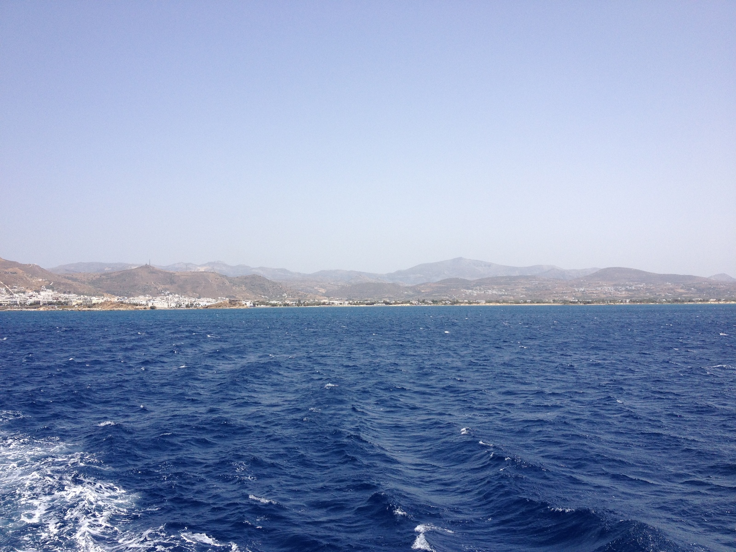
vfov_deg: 40.7
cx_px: 368
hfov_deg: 52.6
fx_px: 744
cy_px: 276
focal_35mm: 35
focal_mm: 4.28
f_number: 2.4
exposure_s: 1/2045
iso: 50
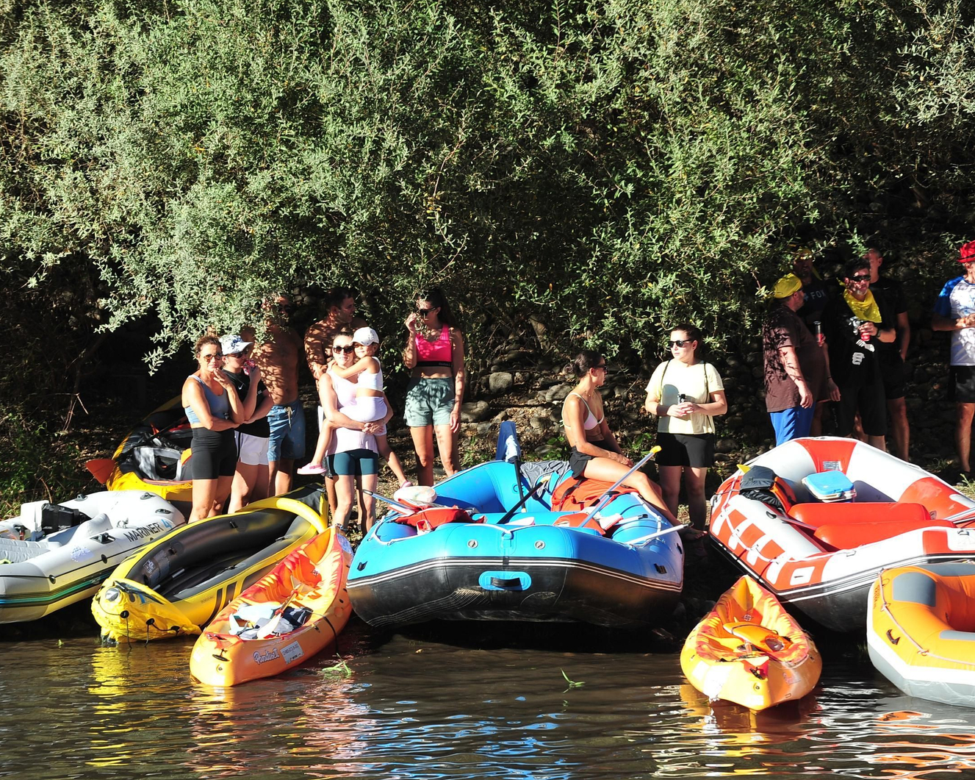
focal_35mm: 198
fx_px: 5712
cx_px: 442
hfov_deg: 9.8
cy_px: 390
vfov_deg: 7.8
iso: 320
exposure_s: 1/500
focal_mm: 175
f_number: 6.3
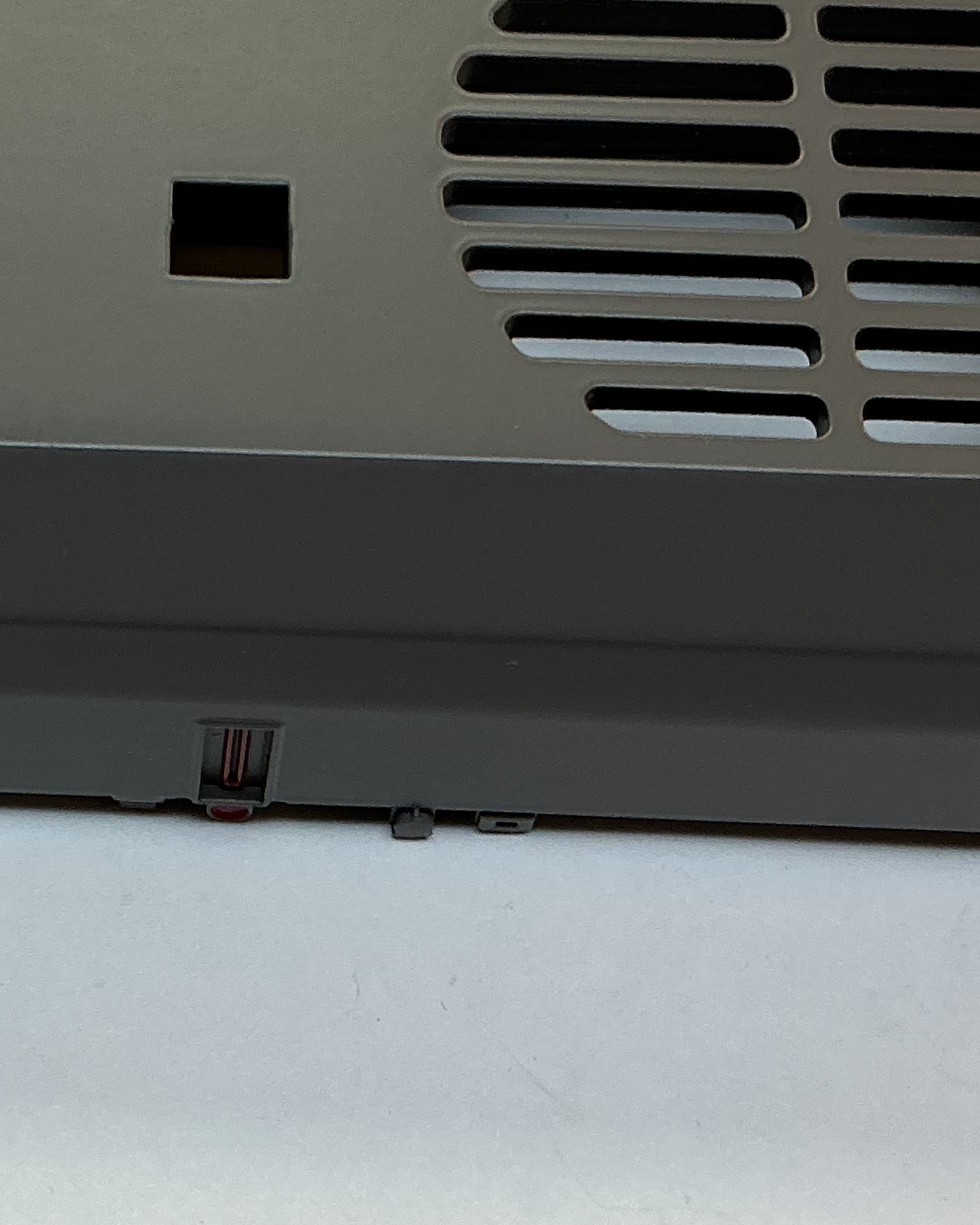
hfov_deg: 20.6
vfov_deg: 26.1
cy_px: 611
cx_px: 95
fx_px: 2646
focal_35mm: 73
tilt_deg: -60.8
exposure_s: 1/120
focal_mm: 3
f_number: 1.8
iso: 40
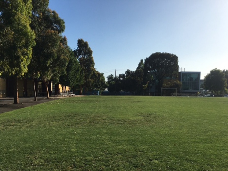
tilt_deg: +1.3
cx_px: 114
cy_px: 86
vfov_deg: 48.2
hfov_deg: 61.7
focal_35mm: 29
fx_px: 191
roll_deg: +2.5
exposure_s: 1/2404
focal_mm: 4.15
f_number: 2.2
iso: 25
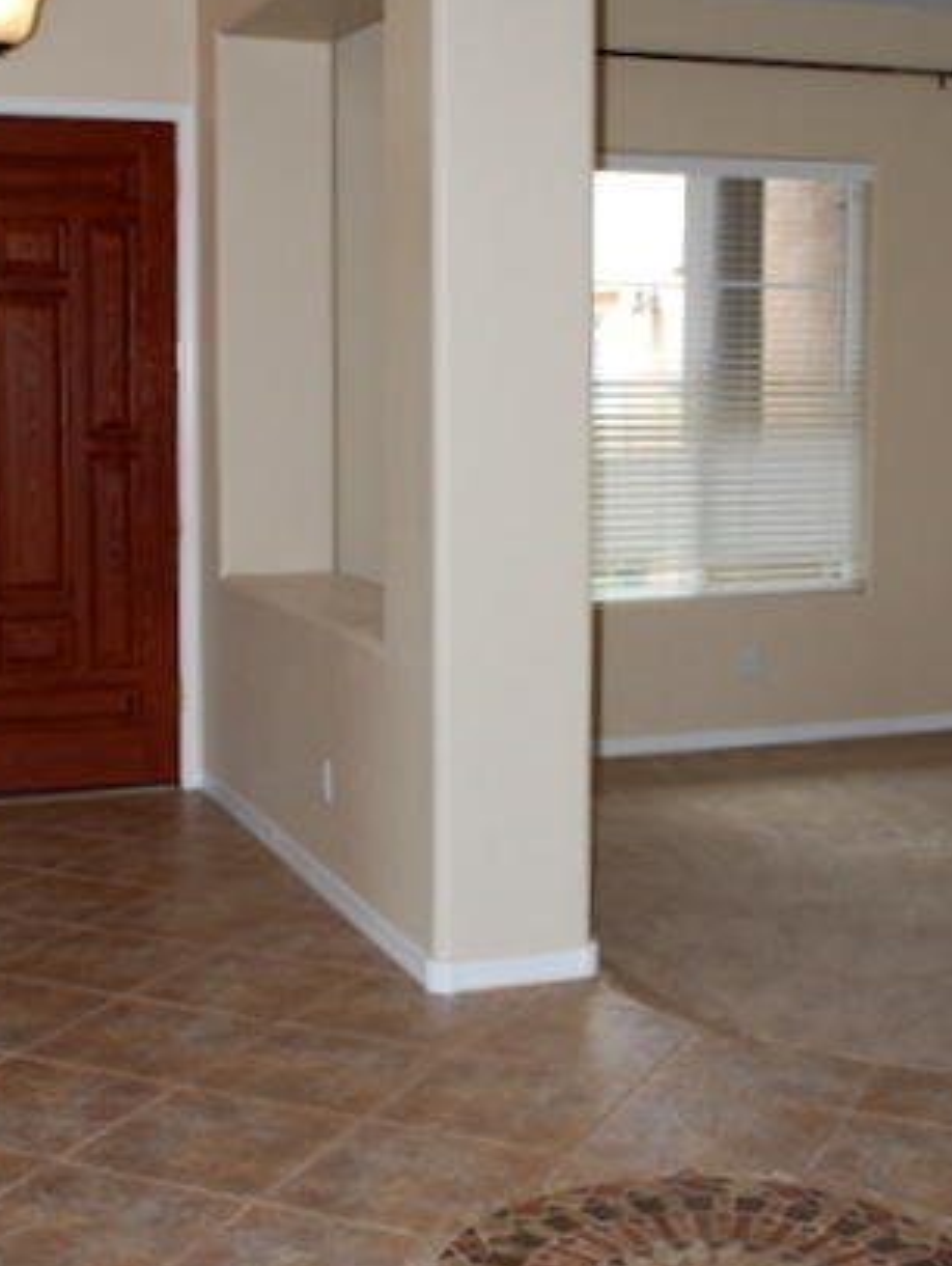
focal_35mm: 49
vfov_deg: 38.8
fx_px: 1794
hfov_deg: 29.7
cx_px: 457
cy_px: 541
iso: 200
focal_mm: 18
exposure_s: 1/60
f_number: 3.5
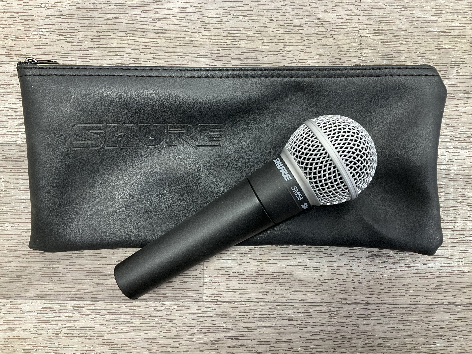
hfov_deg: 61.7
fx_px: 395
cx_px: 236
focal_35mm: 29
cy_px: 177
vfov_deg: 48.2
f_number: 1.8
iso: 100
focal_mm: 3
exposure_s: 1/50
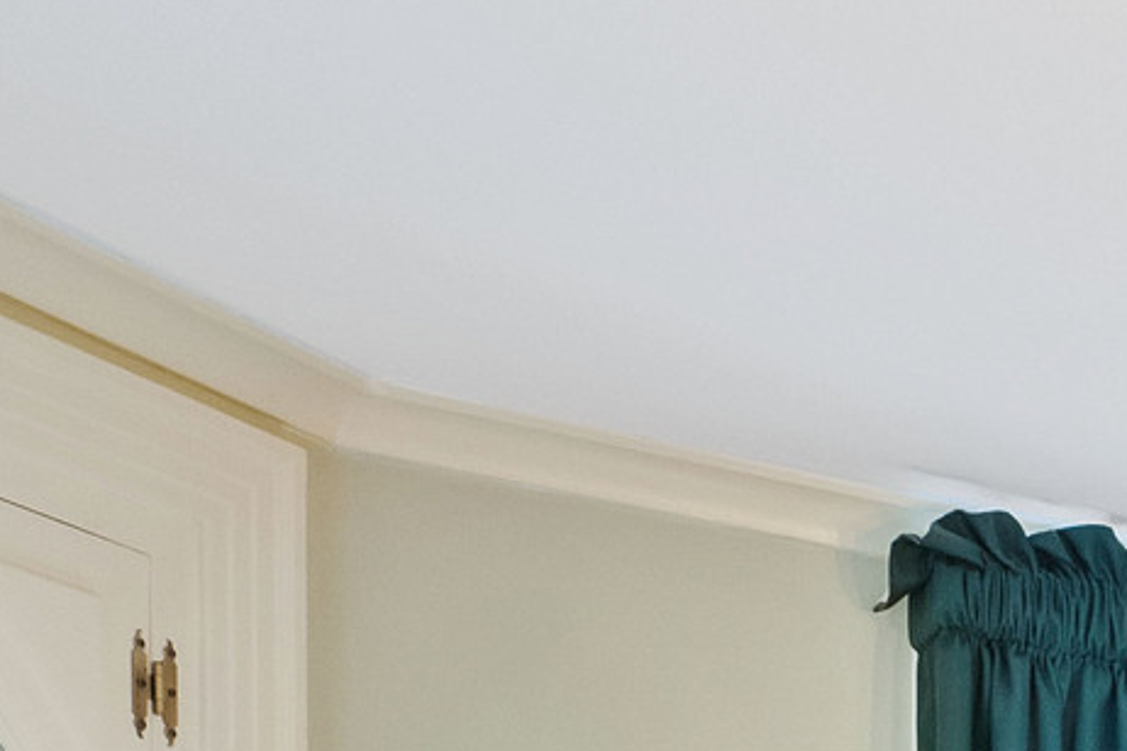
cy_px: 1564
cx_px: 2605
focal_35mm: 93
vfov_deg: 12.6
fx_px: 2911
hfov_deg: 14.9
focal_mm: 14
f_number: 10
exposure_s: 1/2
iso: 800
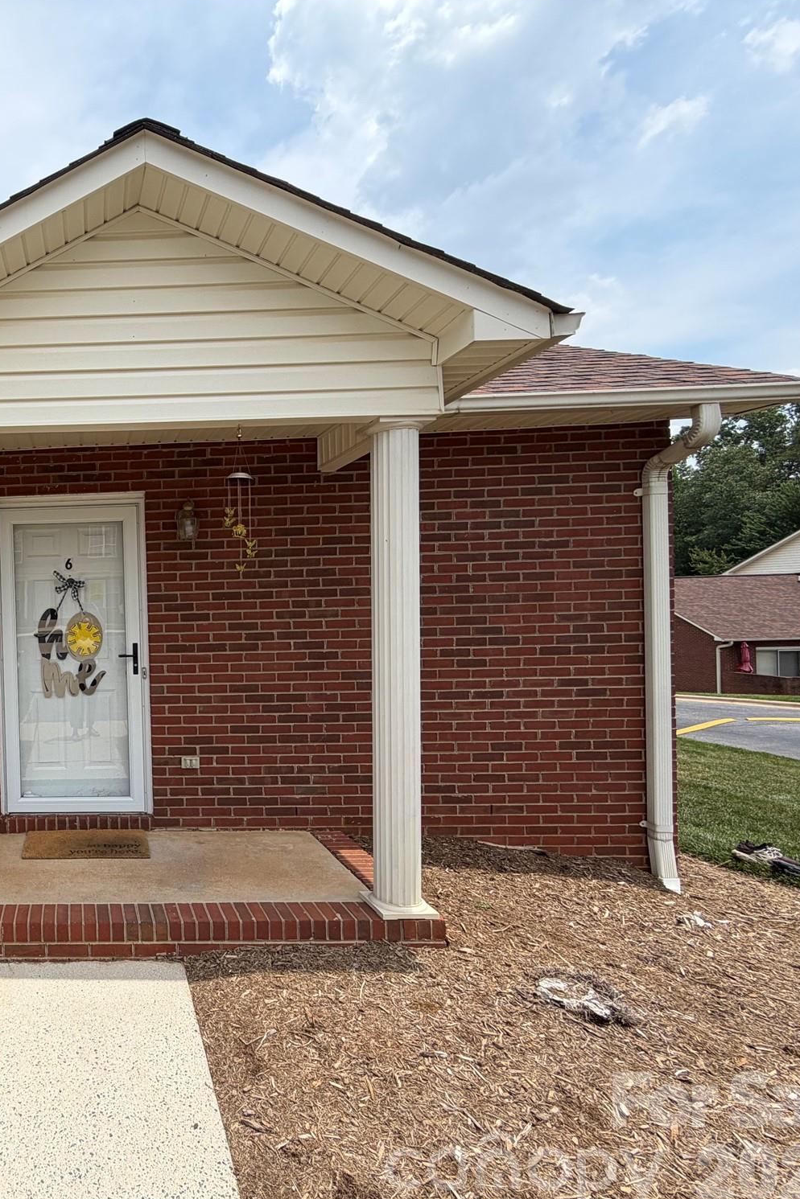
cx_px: 45
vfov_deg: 84.0
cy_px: 612
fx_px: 667
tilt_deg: -1.1
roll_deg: +2.1
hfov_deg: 52.4
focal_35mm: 20
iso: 20
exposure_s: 1/901
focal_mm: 2.22
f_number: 2.2
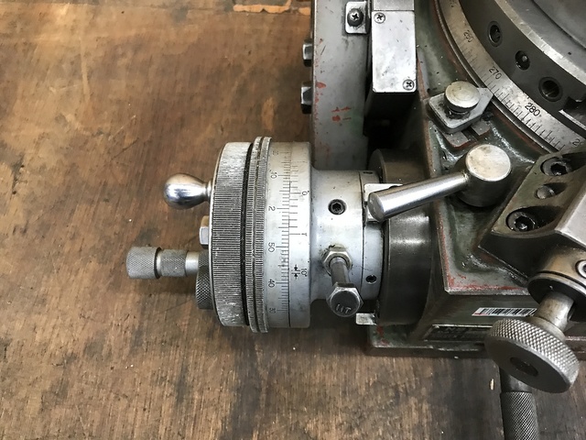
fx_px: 474
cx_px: 293
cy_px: 220
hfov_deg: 63.4
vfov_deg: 49.7
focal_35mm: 28
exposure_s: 1/15
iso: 100
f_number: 1.8
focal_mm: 3.99
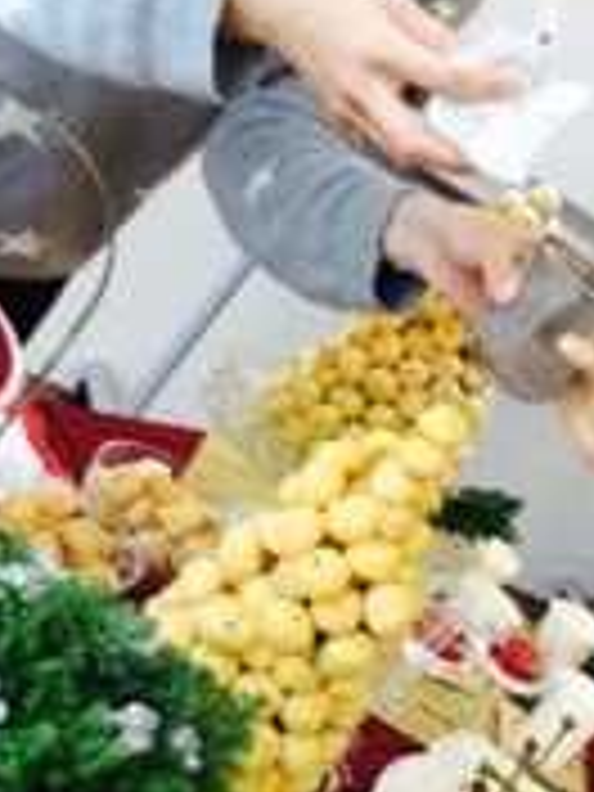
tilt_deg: -11.5
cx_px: 716
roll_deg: -41.6
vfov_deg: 26.3
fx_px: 1693
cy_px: 410
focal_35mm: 74
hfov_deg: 18.8
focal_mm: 4.15
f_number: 2.2
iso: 40
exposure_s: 1/60
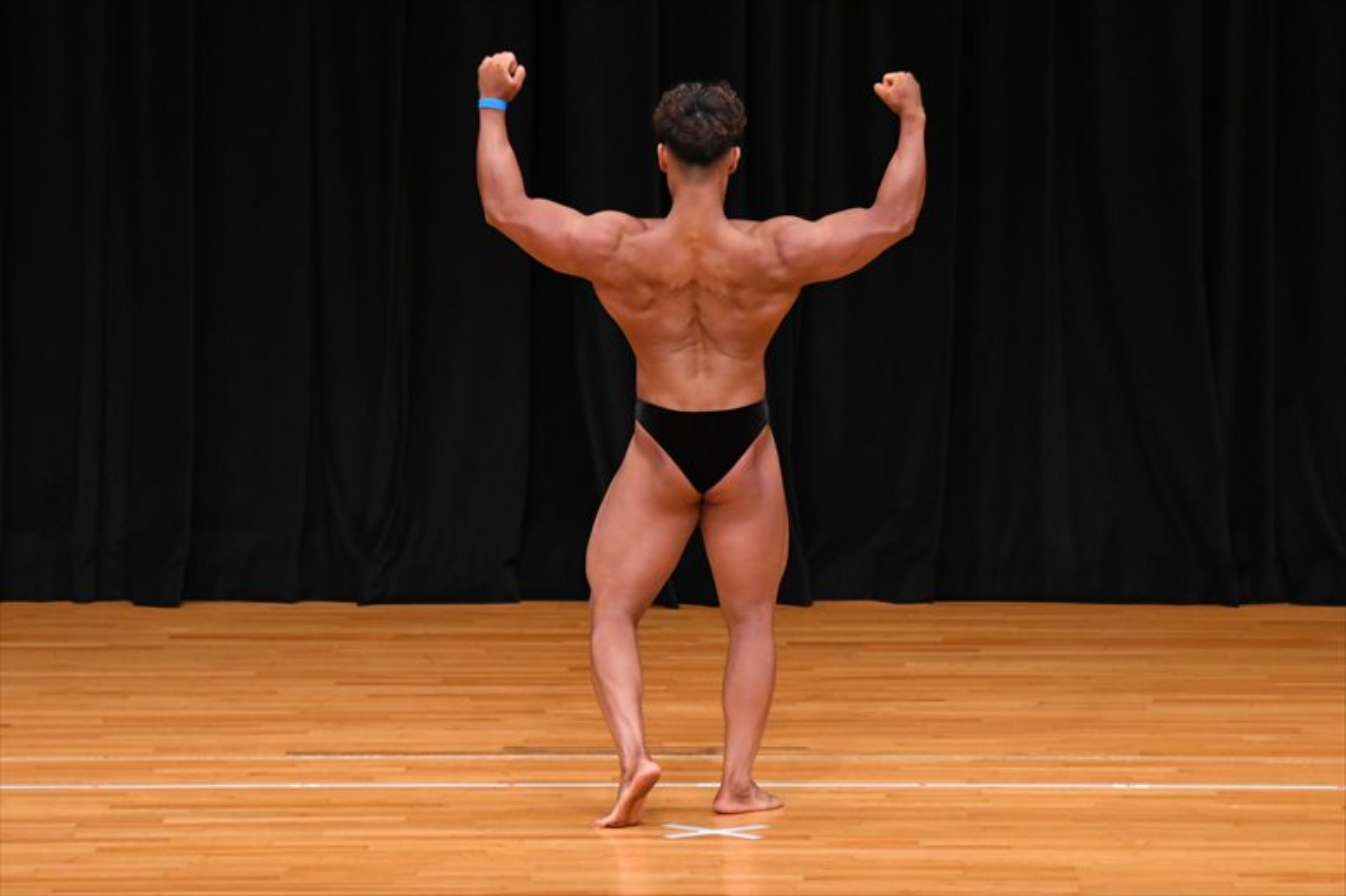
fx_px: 9530
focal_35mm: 255
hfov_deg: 8.1
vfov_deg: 5.4
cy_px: 448
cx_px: 673
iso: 3200
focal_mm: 170
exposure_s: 1/400
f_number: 5.6
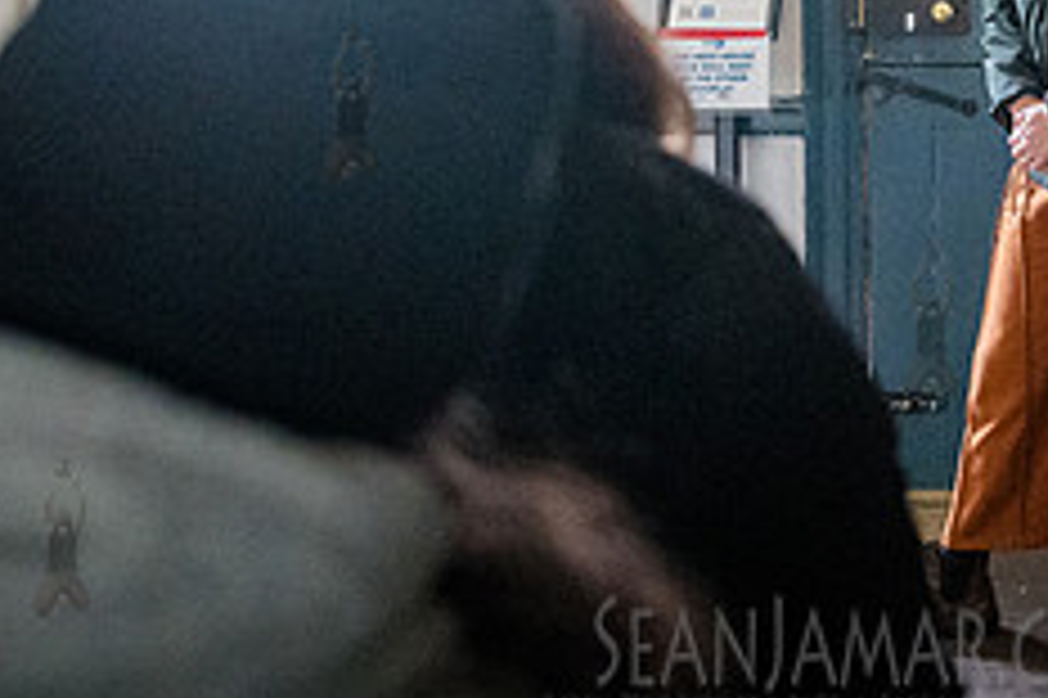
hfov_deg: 22.9
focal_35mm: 87
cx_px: 927
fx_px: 2531
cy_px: -117
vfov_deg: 15.2
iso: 12800
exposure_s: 1/125
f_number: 3.2
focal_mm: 35
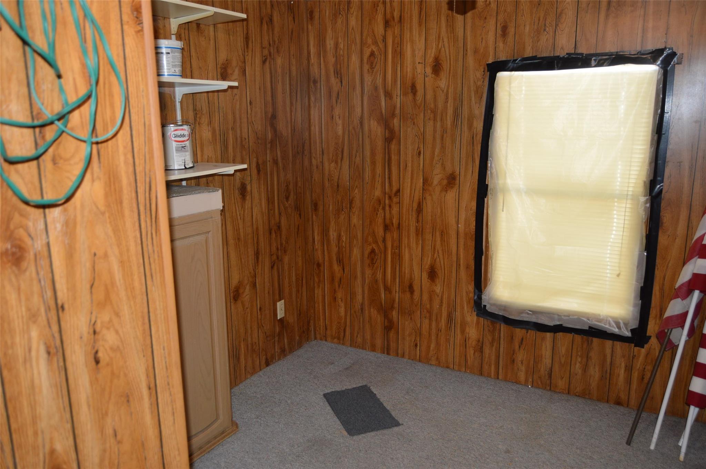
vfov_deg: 47.8
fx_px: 529
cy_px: 234
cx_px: 353
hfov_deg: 67.4
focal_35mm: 27
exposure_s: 1/60
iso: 400
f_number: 4
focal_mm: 18
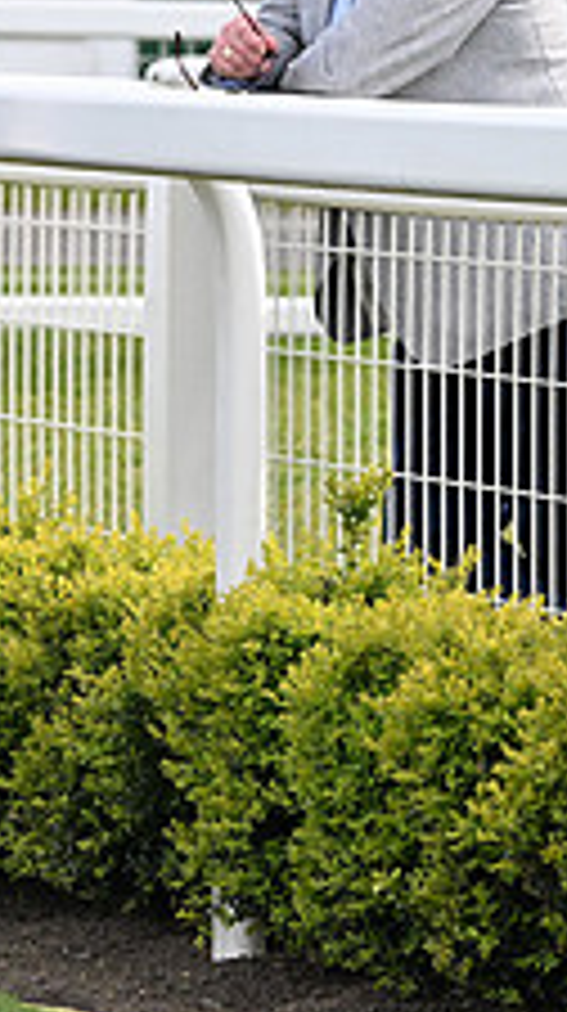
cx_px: -630
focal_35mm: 460
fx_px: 12337
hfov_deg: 2.6
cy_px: 295
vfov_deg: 4.7
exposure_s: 1/1000
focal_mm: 170
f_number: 6.3
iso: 800
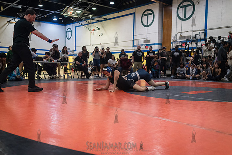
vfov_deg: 37.9
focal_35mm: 35
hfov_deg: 54.4
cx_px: 116
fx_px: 226
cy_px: 78
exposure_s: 1/400
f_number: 3.2
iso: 5000
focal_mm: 35
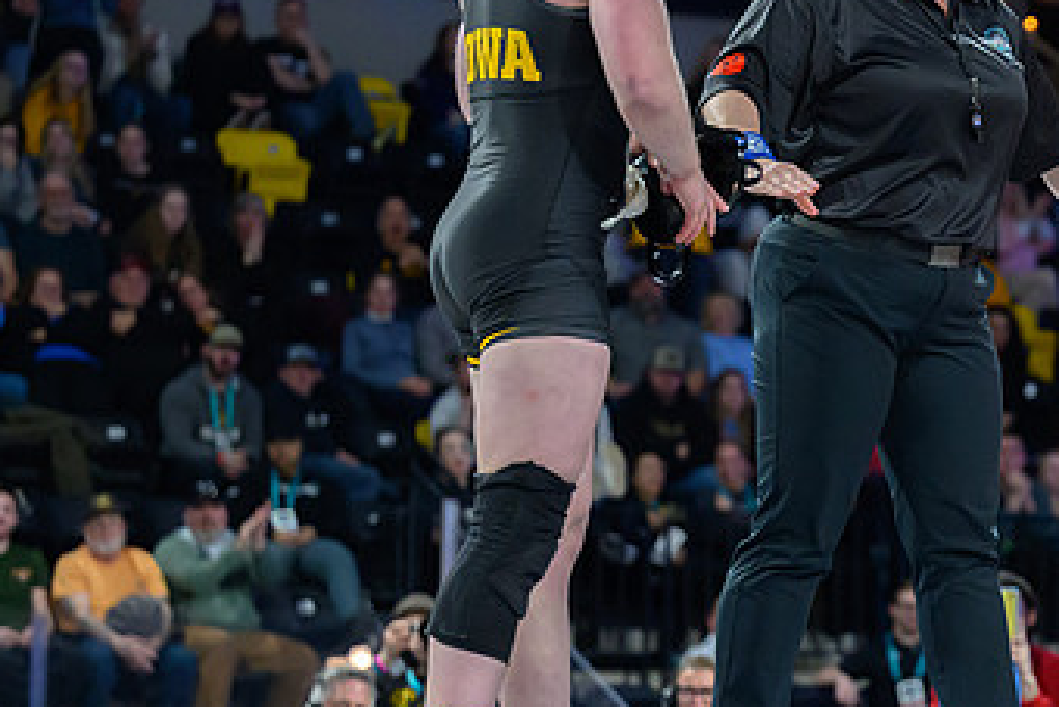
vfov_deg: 7.3
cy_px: 244
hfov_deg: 10.9
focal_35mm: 187
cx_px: 1114
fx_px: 5503
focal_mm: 84
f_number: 2.8
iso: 4500
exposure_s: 1/800
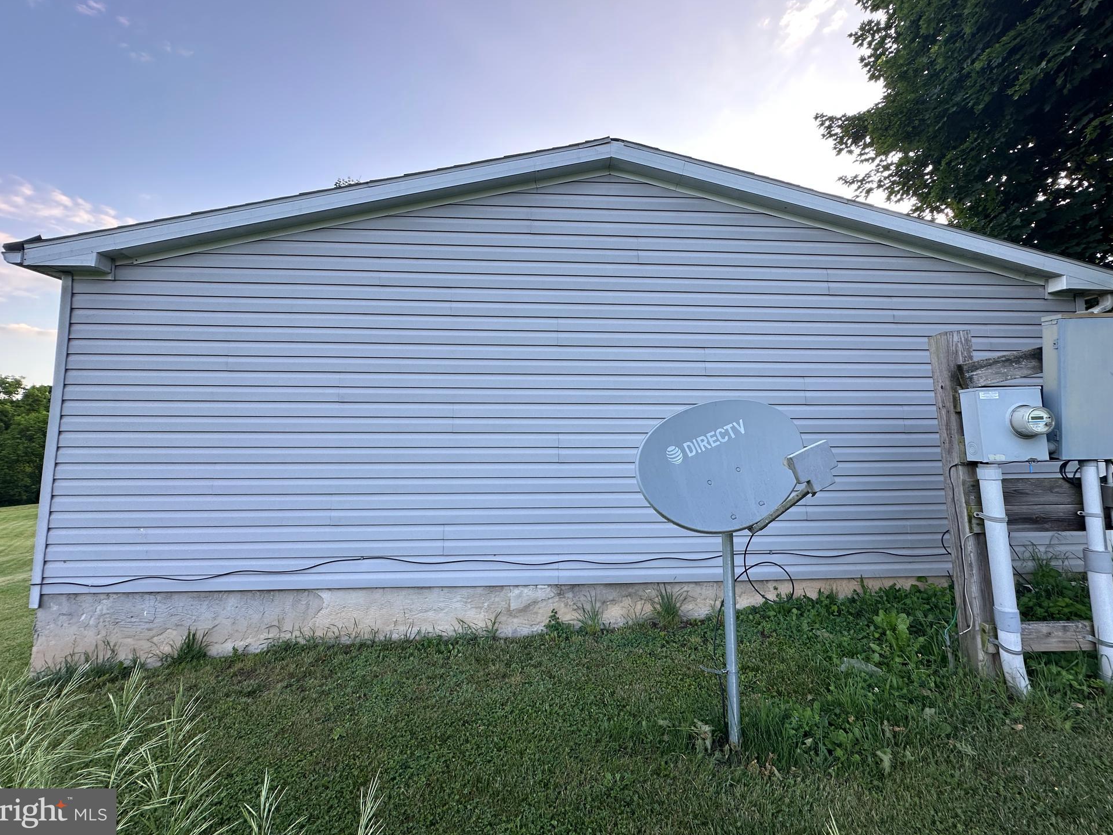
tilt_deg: +5.8
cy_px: 389
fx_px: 482
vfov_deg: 81.7
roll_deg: +0.2
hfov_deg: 98.1
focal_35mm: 15
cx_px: 567
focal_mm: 2.22
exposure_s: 1/152
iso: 40
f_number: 2.2
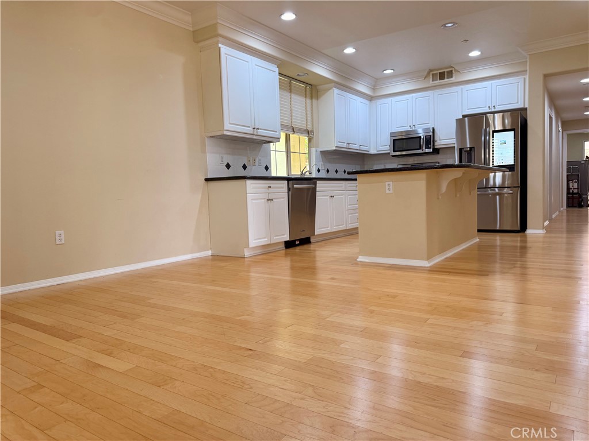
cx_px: 294
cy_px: 220
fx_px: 408
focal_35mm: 24
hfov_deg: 71.6
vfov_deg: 56.8
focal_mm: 6.76
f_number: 1.78
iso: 160
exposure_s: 1/120
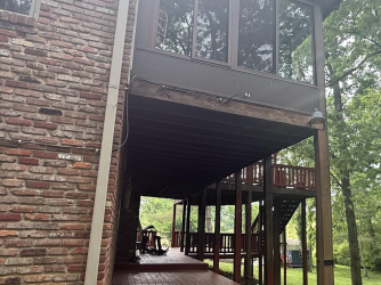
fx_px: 308
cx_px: 234
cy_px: 164
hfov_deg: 62.7
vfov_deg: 49.5
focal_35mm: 28
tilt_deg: +13.1
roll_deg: -1.6
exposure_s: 1/125
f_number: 2.2
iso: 64
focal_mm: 2.22
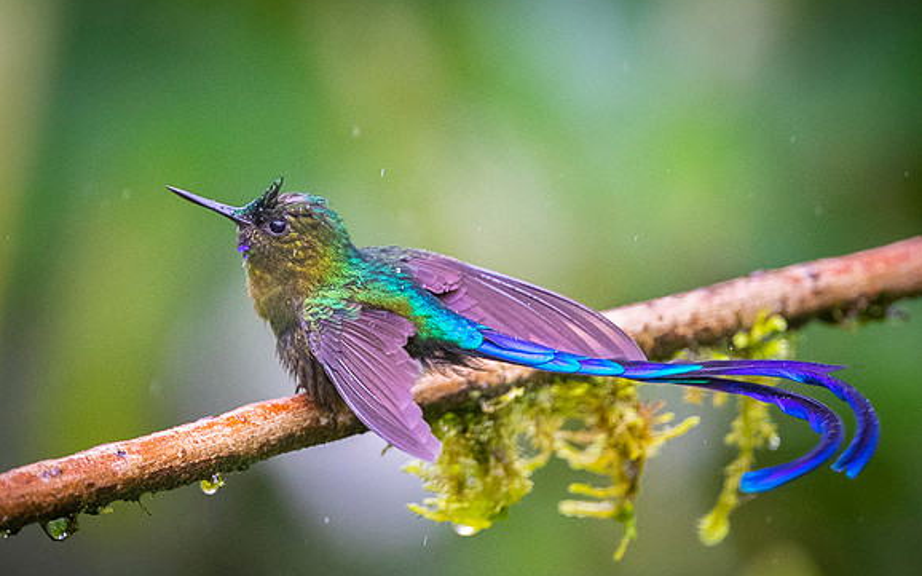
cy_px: 244
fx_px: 21279
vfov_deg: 1.6
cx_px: 312
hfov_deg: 2.5
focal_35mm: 847
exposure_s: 1/1250
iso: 2500
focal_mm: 350
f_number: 4
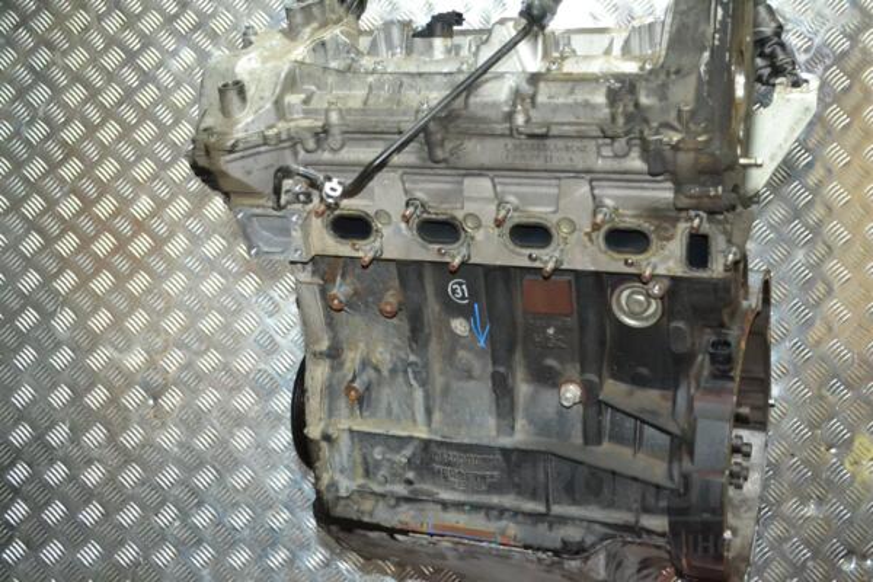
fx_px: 1237
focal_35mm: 51
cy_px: 291
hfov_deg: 38.9
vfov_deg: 26.5
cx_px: 436
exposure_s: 1/60
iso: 2800
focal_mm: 34
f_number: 5
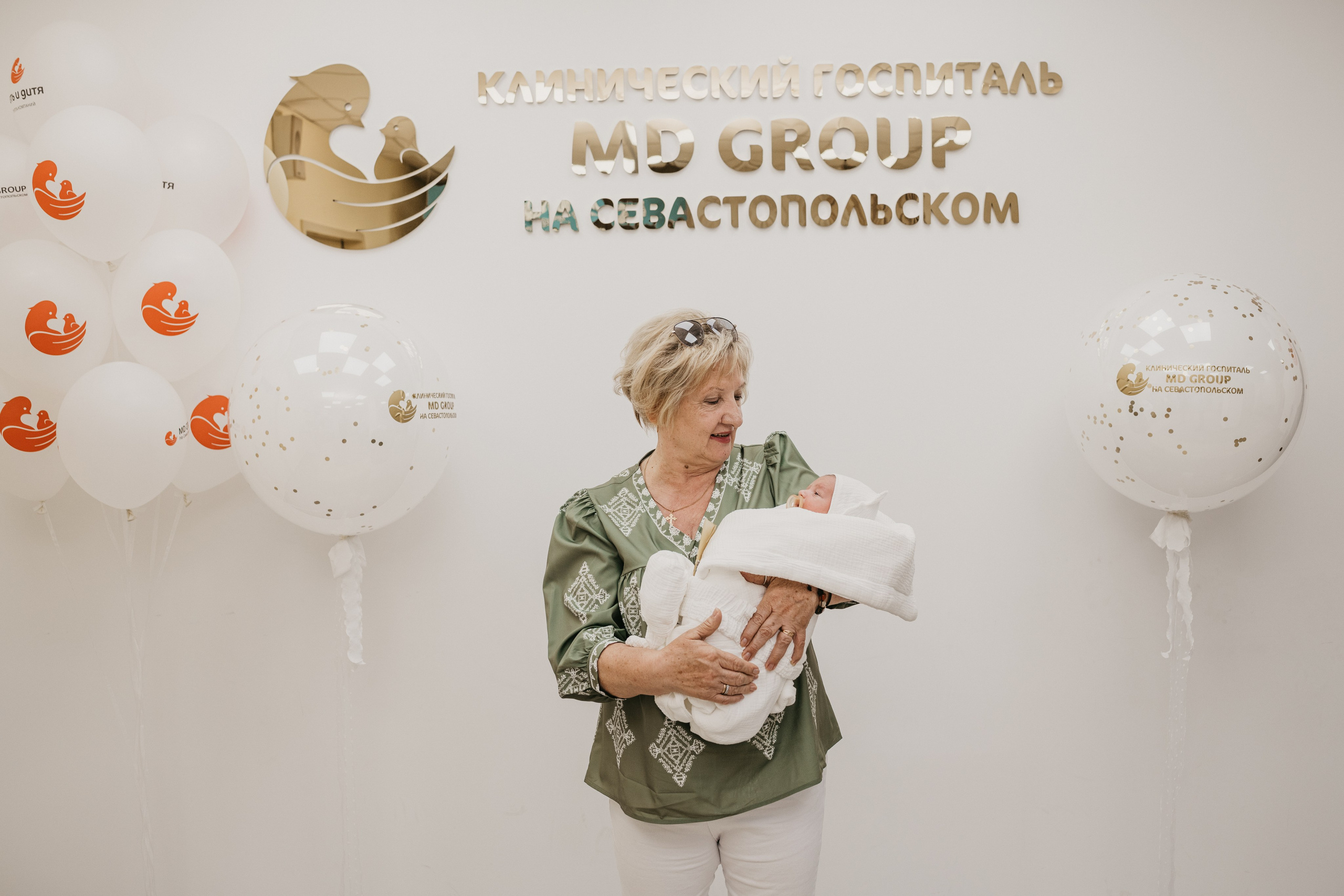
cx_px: 672
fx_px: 1307
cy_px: 448
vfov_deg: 37.9
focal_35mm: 35
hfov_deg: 54.4
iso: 400
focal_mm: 35
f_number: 4.5
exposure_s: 1/160
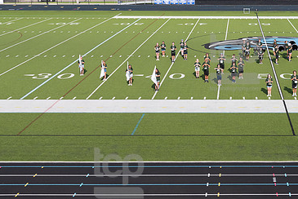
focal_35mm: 62
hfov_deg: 31.5
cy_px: 60
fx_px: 514
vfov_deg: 21.8
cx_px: 239
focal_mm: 38
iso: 250
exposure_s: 1/500
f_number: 9
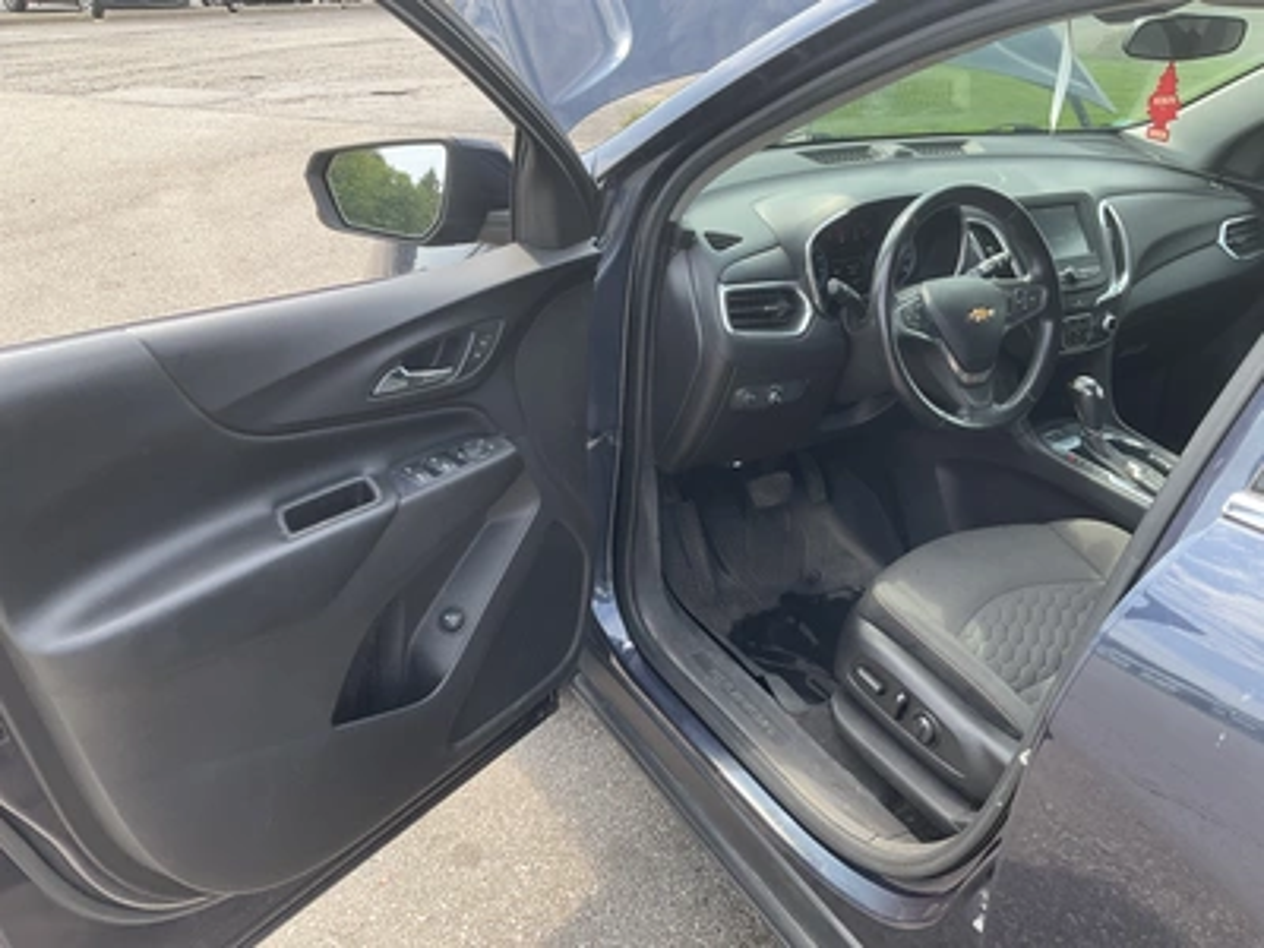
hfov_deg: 61.7
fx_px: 1059
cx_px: 632
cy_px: 474
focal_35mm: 29
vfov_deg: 48.2
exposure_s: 1/213
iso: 25
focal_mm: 3
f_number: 1.8
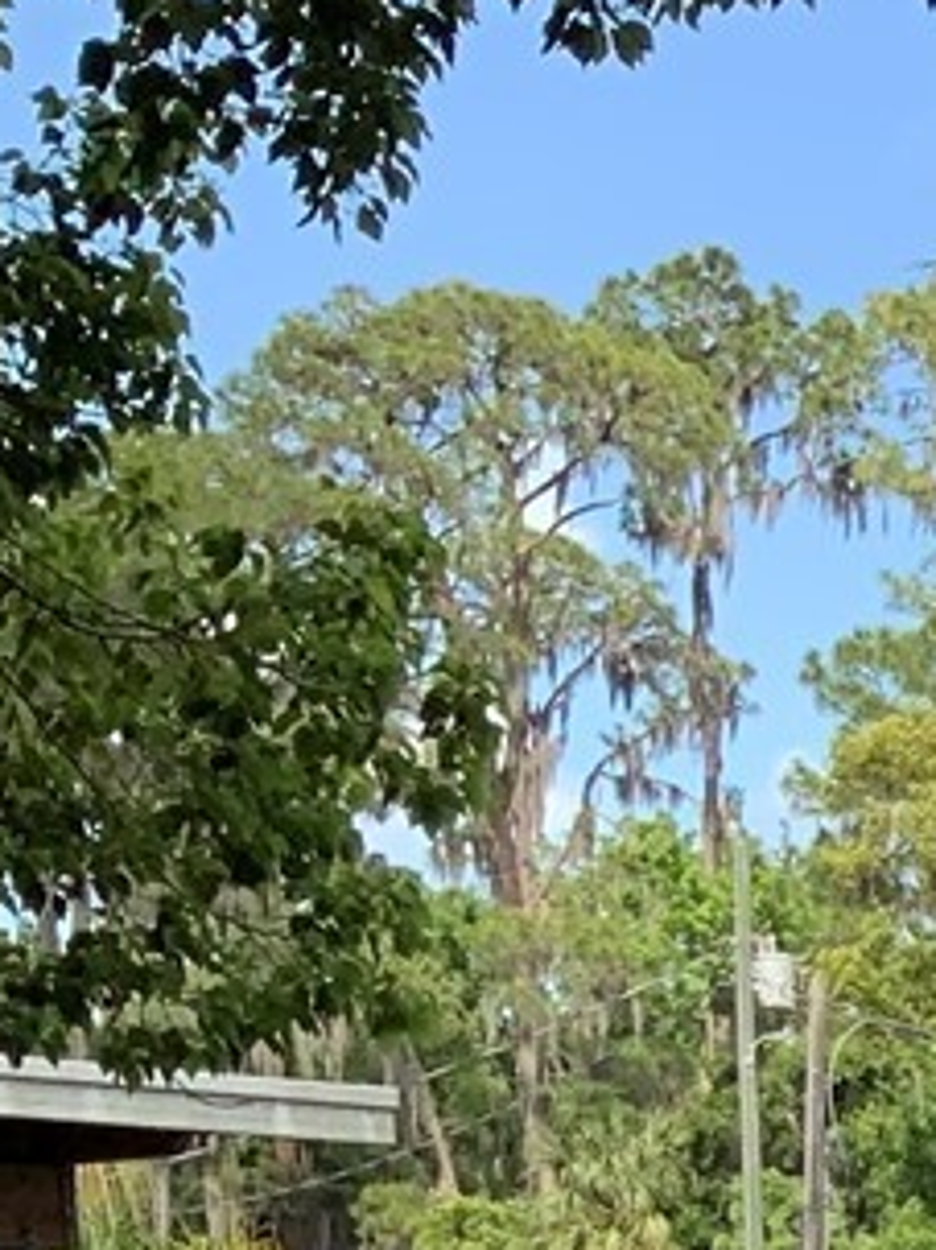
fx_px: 5520
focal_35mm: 153
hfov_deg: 8.4
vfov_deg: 11.8
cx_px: 2627
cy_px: 2314
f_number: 1.8
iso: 16
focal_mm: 3
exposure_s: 1/551
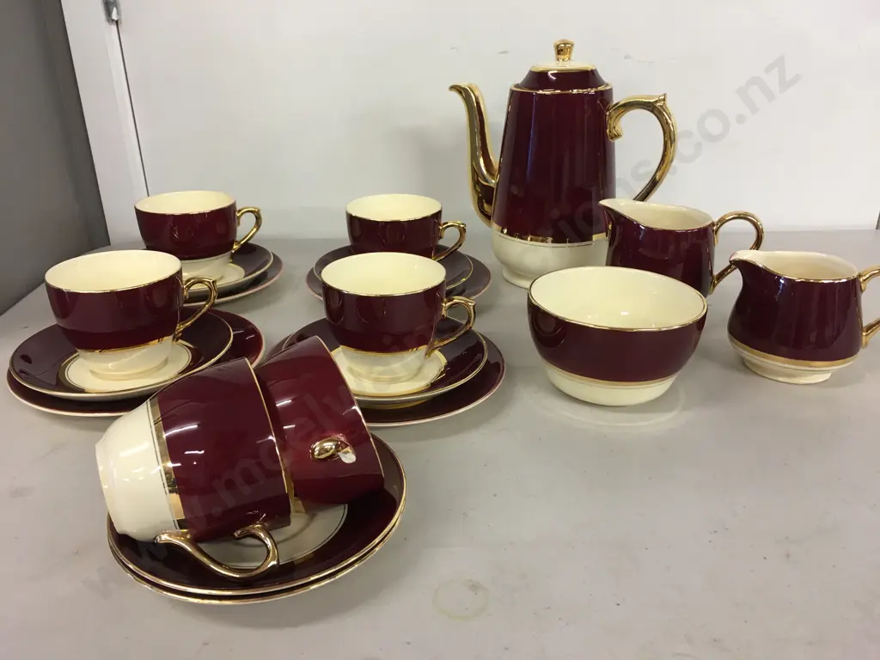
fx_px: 737
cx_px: 440
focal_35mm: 29
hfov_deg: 61.7
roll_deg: +0.2
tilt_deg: -23.7
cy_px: 330
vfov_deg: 48.2
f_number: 2.2
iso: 40
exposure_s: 1/17
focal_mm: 4.15
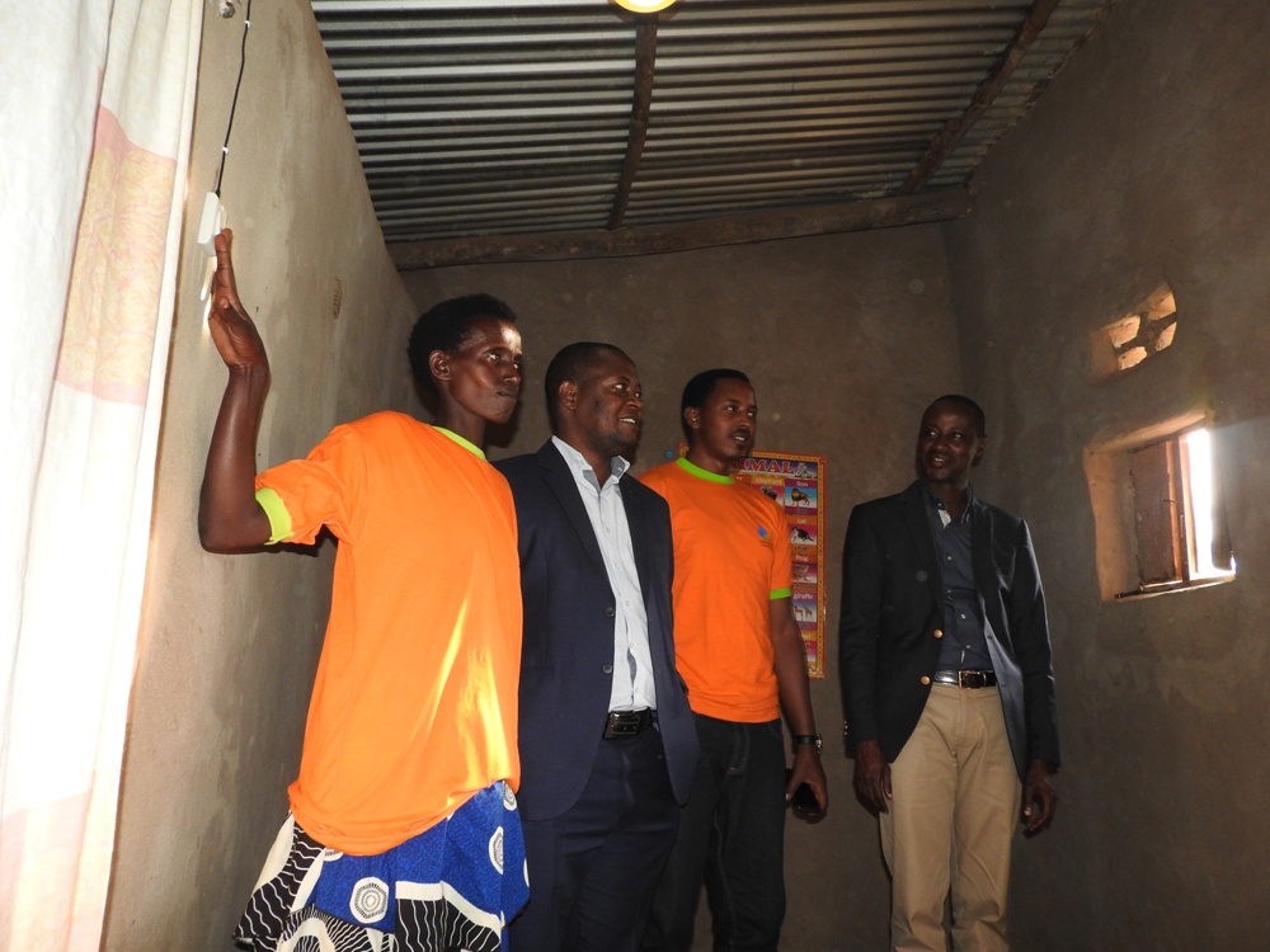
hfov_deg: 71.6
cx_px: 635
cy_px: 476
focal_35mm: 24
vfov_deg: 56.8
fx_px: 881
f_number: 3.3
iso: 200
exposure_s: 1/30
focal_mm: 4.3
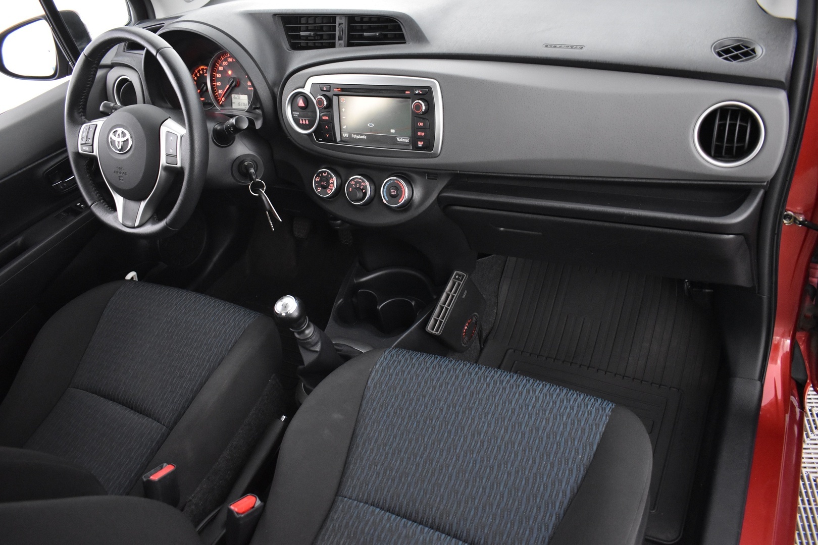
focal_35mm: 27
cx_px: 409
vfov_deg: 47.9
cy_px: 272
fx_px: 613
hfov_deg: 67.4
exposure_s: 1/20
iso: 3200
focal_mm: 18
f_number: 3.5
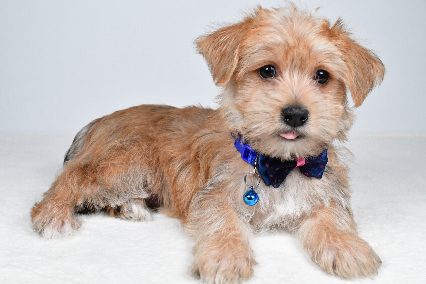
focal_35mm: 42
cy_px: 142
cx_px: 213
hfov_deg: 46.4
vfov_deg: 31.9
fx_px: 497
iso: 5000
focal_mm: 28
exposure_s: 1/1000
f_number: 9
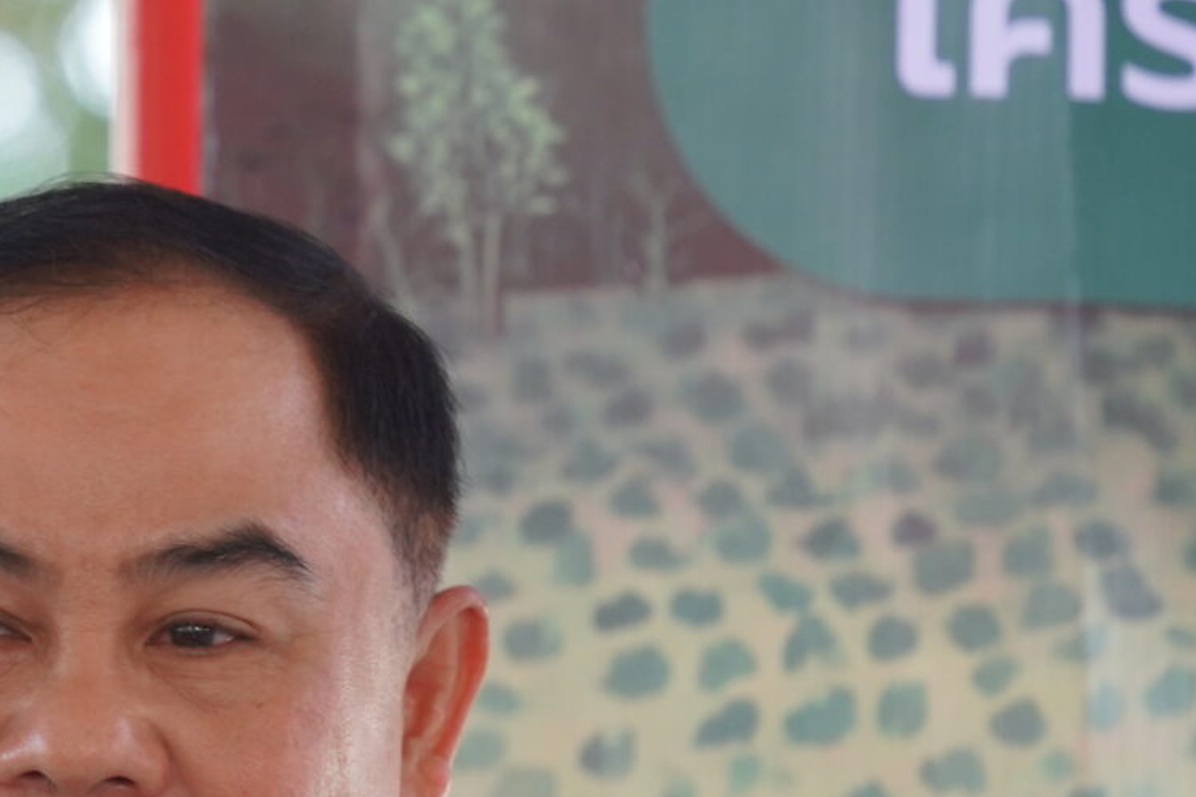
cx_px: -365
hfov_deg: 3.4
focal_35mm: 610
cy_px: 967
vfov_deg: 2.3
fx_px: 20264
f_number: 5.6
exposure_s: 1/125
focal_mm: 178
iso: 800
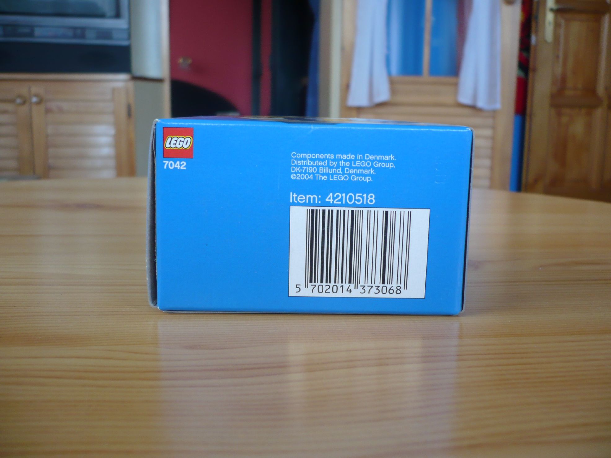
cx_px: 306
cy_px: 229
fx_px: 618
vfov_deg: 40.7
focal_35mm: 35
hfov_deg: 52.6
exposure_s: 1/30
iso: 100
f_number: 2.8
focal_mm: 5.8
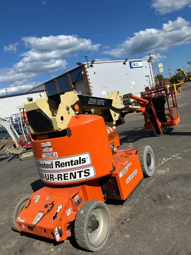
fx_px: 199
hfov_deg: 51.3
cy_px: 130
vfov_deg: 65.3
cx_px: 99
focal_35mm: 27
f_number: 1.5
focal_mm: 5.7
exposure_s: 1/6993
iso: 50
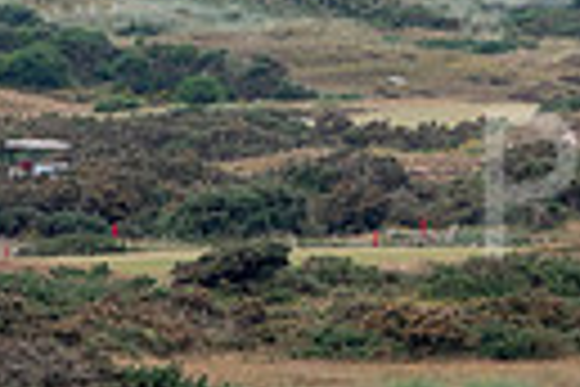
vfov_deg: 0.8
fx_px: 29449
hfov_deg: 1.1
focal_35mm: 1828
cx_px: 1066
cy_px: -25
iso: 640
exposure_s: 1/1250
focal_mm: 270
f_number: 7.1
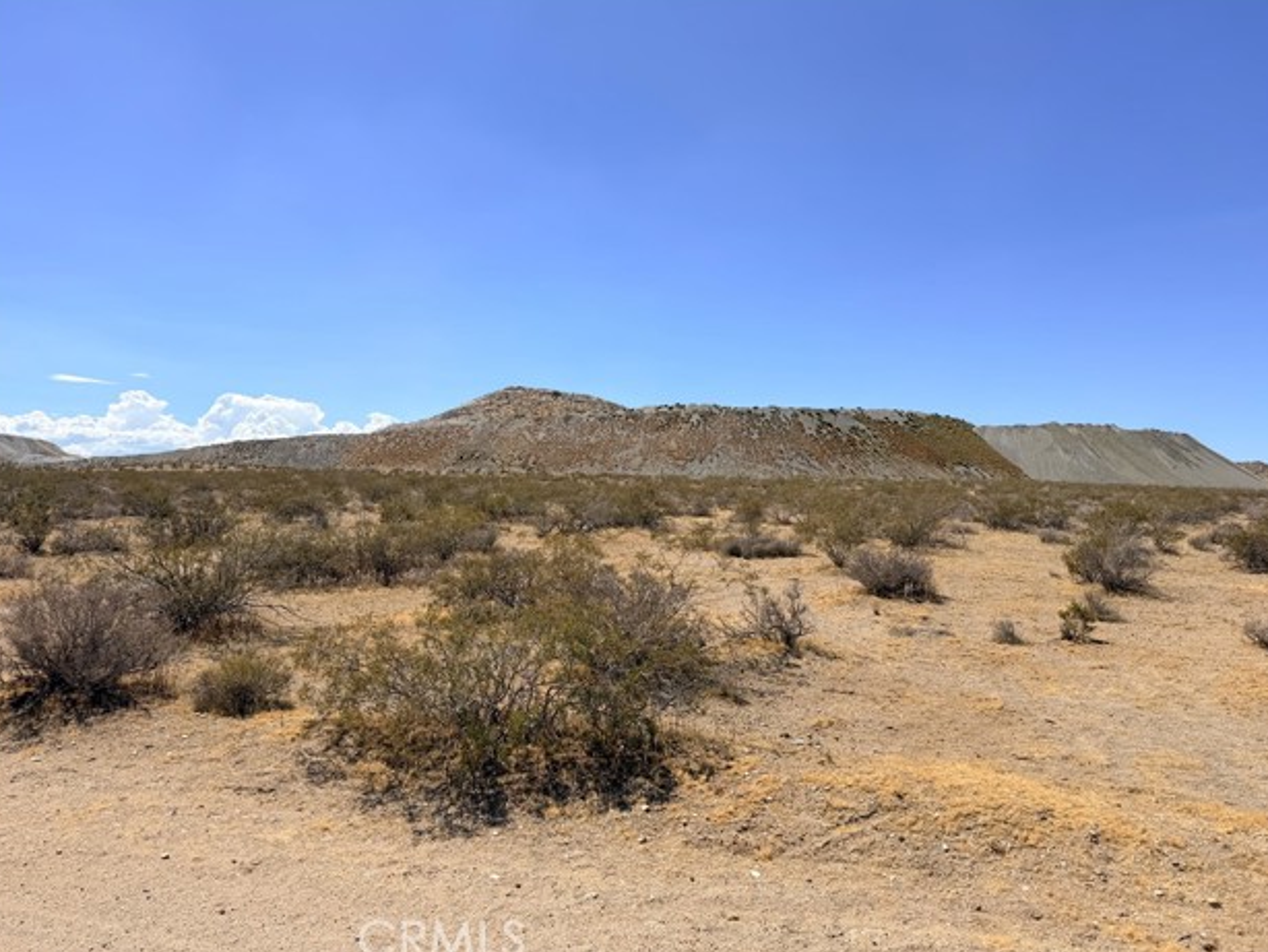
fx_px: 916
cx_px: 638
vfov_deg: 54.9
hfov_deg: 69.4
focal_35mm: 25
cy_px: 473
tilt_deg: +2.7
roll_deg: -0.6
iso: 80
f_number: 1.78
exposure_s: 1/5714
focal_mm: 6.76
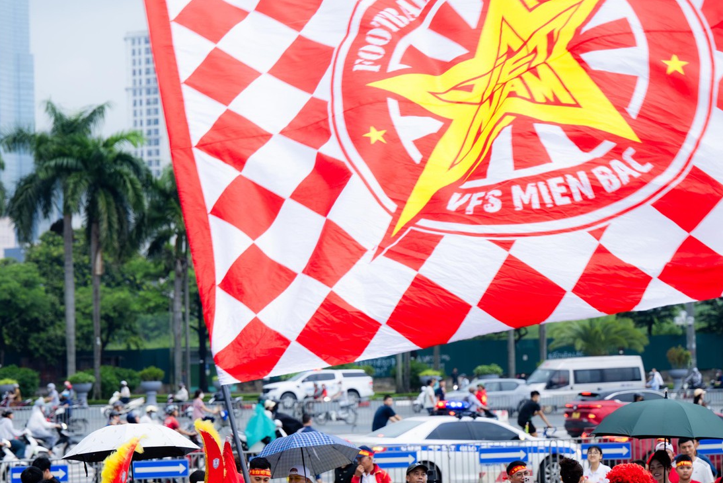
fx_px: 2571
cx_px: 245
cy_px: 195
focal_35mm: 128
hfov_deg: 16.0
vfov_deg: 10.7
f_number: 3.2
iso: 1000
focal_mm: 70
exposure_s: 1/250
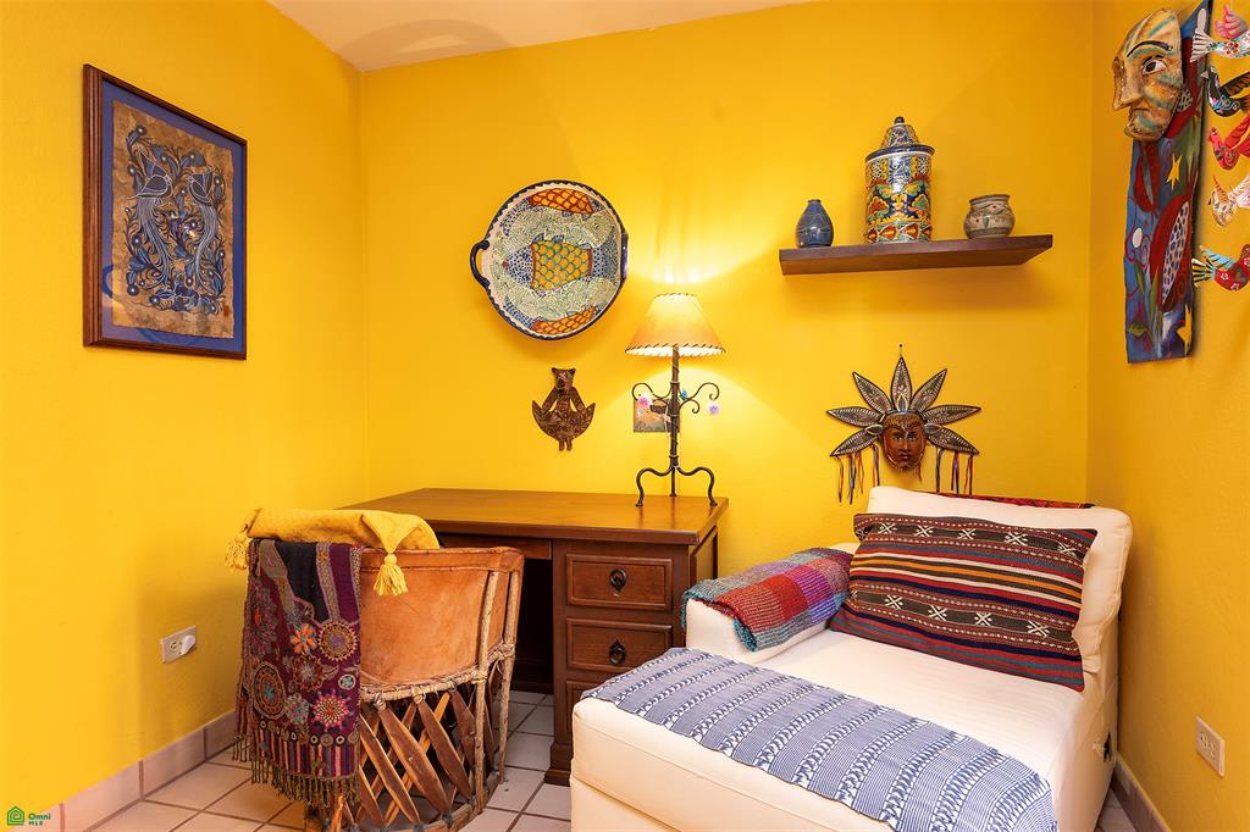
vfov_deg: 63.2
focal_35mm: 20
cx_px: 625
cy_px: 416
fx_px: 677
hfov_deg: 85.4
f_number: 8
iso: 320
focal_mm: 19.5
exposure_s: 1/5
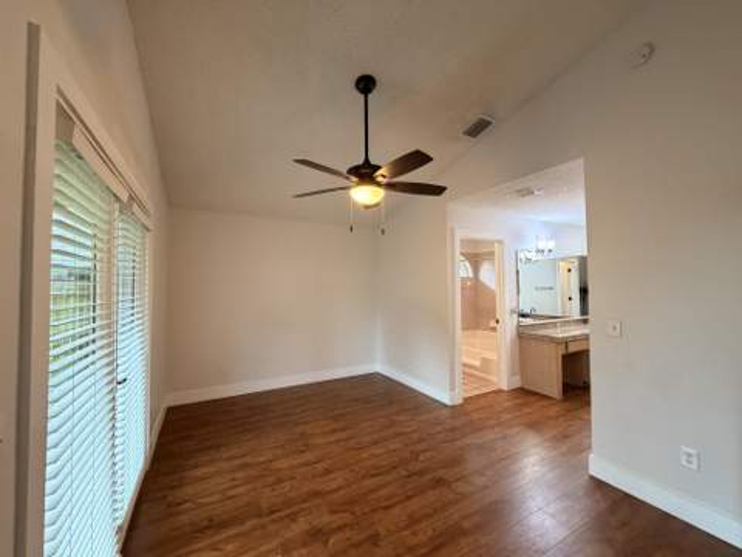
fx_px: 300
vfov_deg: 85.7
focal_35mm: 14
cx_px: 371
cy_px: 278
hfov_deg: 102.1
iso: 320
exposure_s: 1/60
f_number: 2.2
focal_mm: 2.22
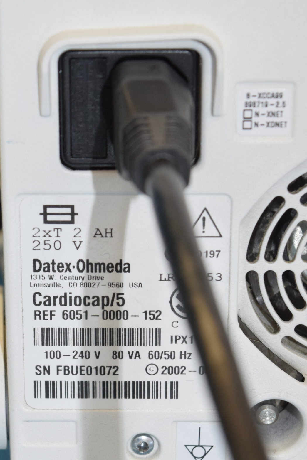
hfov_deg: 10.2
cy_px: 303
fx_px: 1724
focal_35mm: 135
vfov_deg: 15.2
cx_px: 109
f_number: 5.6
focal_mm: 55
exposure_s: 1/90
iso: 1000
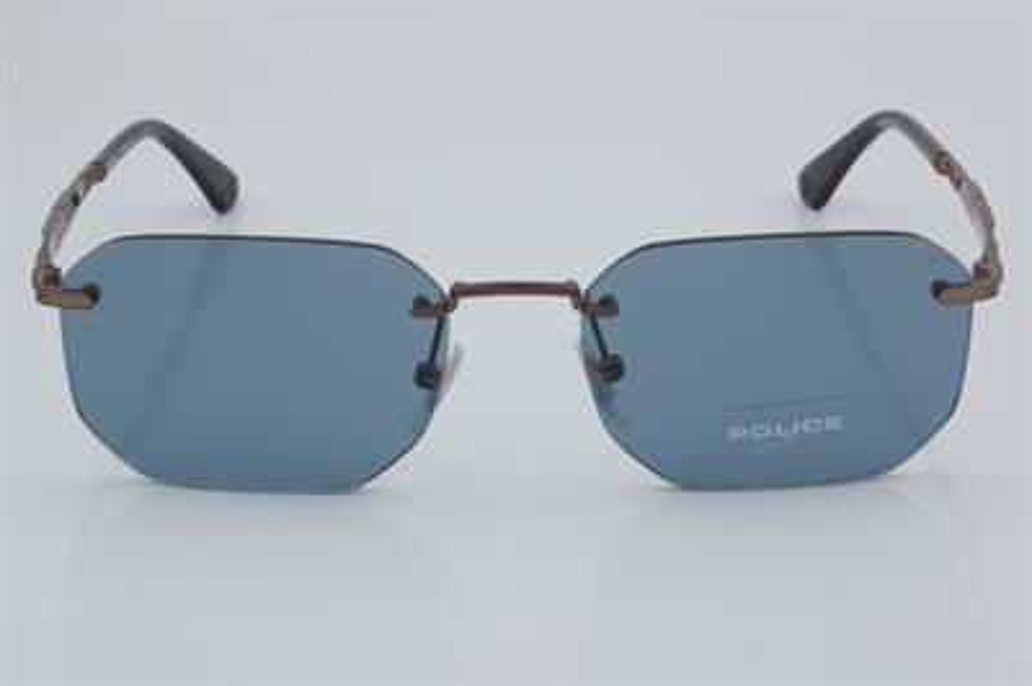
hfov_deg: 24.6
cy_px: 343
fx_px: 2363
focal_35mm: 82
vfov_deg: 16.5
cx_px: 516
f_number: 32
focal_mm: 55
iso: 100
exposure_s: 1/4
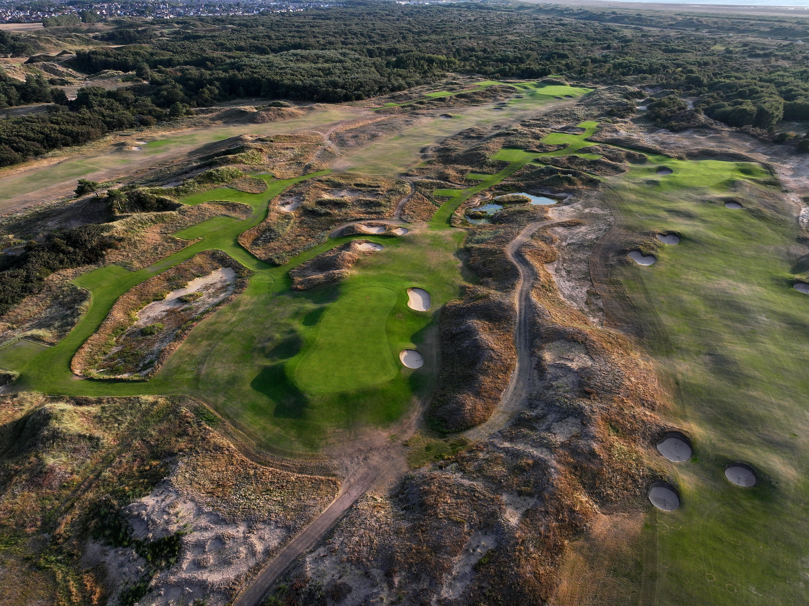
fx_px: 561
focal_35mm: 24
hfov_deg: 71.6
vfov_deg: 56.8
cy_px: 303
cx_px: 404
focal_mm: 12.29
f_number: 2.8
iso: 130
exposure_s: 1/1250
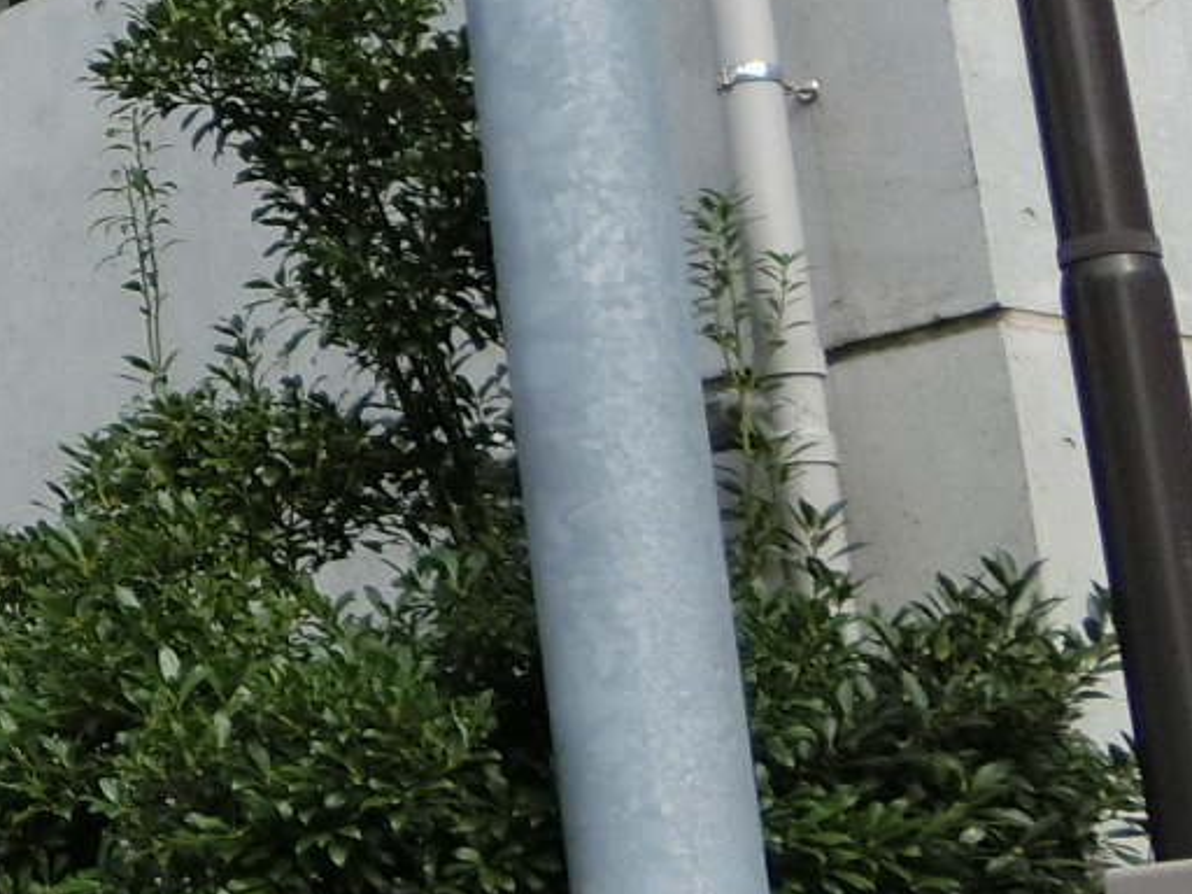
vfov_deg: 14.7
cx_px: -1108
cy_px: 244
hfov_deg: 15.9
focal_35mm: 100
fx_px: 3443
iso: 80
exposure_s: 1/400
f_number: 3.5
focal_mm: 4.5
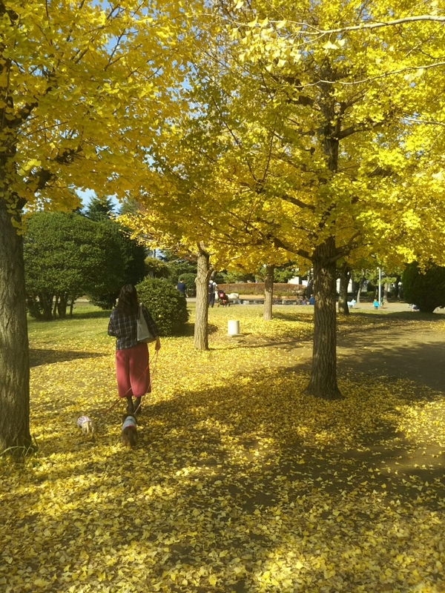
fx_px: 514
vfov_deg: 60.0
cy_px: 296
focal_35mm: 30
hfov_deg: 46.8
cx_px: 222
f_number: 2.2
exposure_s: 1/531
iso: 25
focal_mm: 4
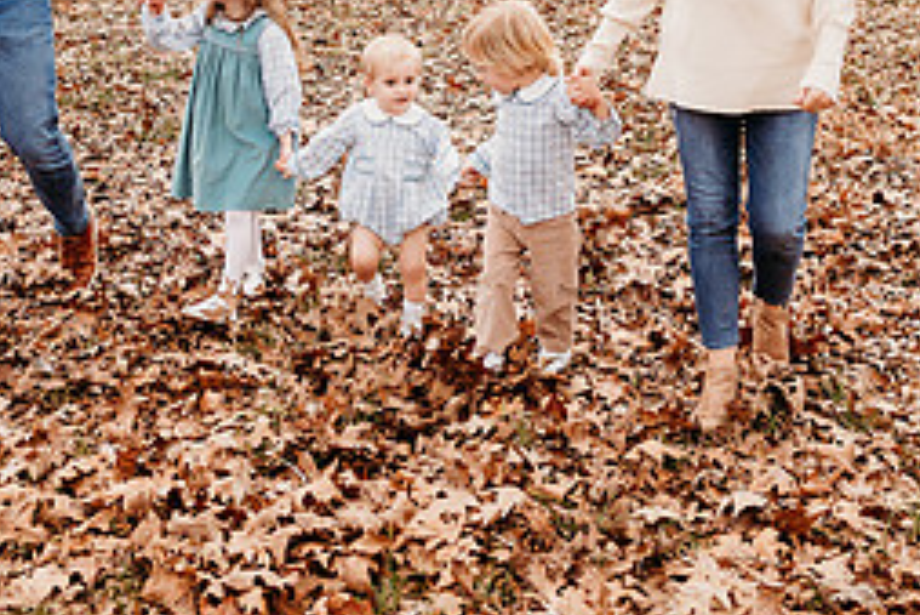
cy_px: -64
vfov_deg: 23.2
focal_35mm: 55
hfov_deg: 36.1
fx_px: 1406
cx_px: 382
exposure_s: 1/250
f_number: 3.2
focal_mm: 24
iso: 160
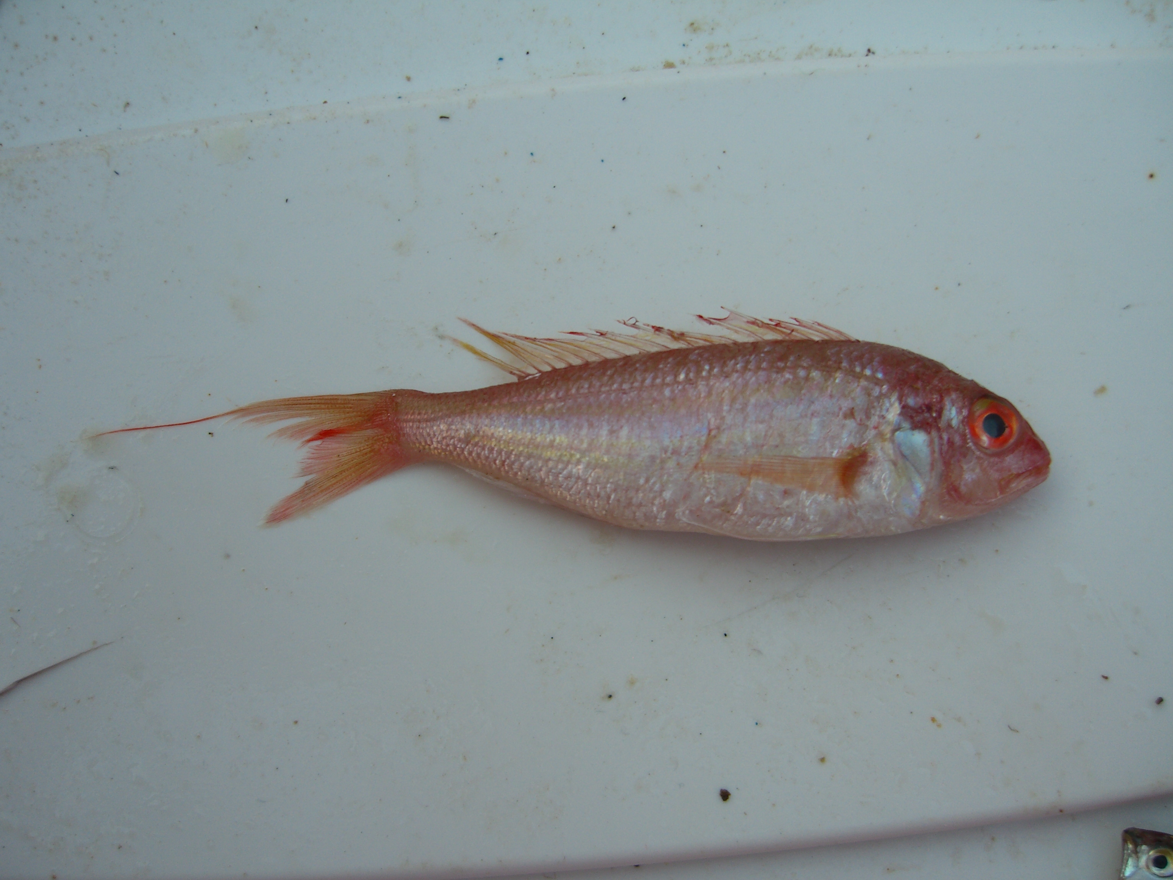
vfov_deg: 37.7
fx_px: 1288
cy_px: 440
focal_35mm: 38
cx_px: 586
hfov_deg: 49.0
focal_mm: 7.9
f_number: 2.8
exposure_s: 1/80
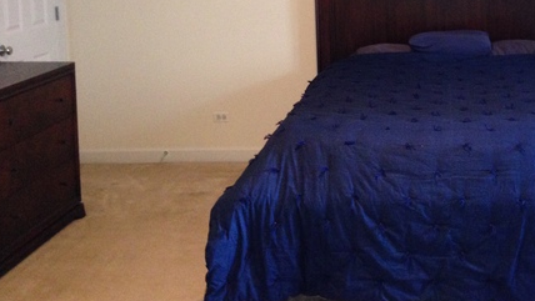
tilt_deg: -7.1
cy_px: 11
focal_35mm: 56
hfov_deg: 36.3
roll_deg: +1.9
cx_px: 408
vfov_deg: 20.9
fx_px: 795
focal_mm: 4.12
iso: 320
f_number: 2.4
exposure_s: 1/16
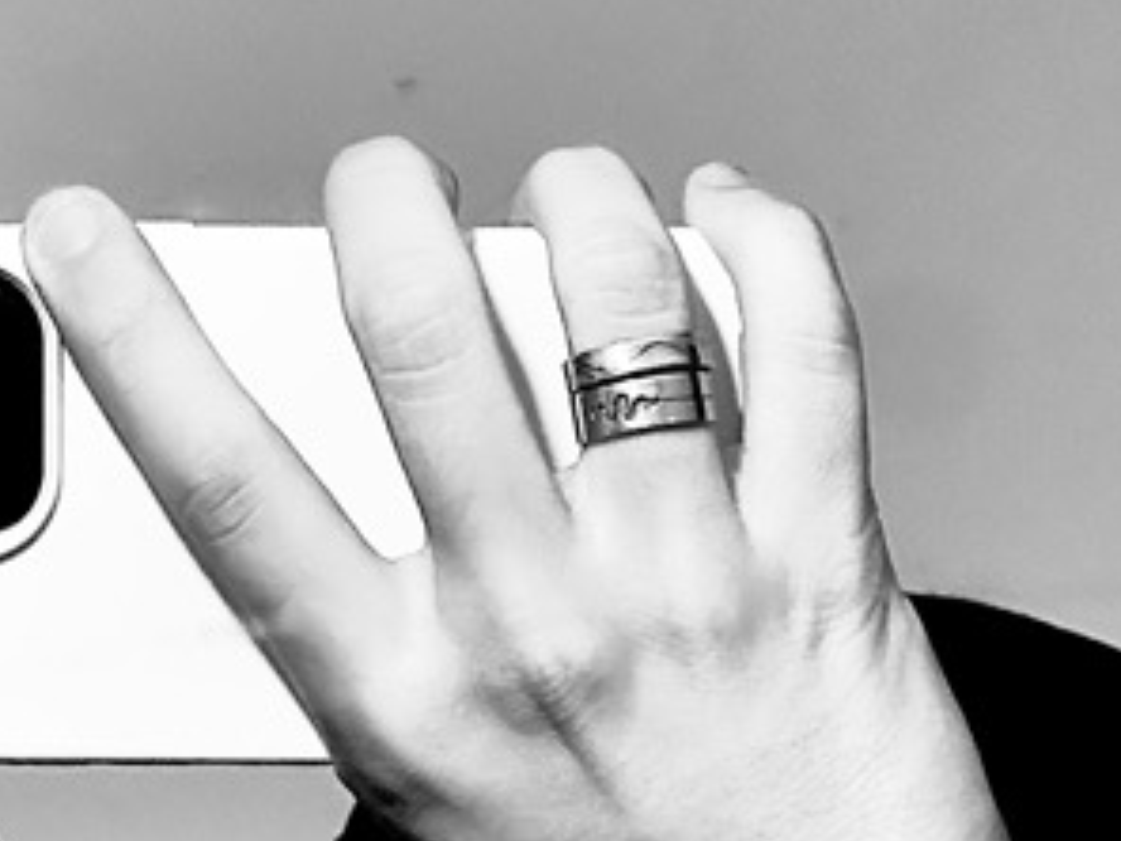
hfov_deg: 7.4
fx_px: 8614
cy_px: 697
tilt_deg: -2.0
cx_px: -341
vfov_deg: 5.6
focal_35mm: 266
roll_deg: +31.1
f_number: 2.8
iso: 200
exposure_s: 1/50
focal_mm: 9
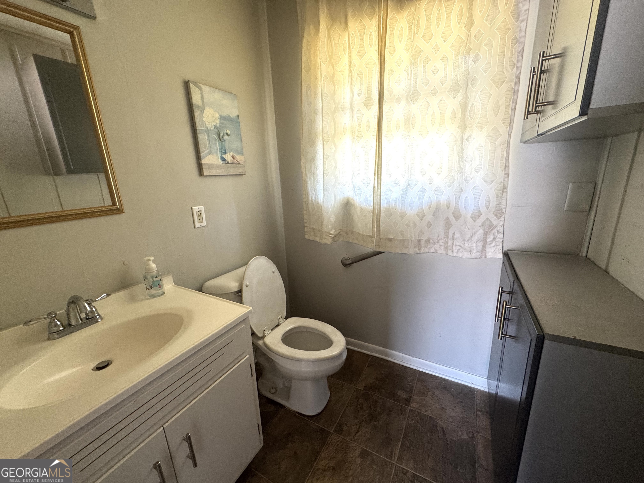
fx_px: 260
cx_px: 322
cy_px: 242
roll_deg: +2.5
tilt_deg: -15.5
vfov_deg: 85.7
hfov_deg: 102.1
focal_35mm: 14
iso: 200
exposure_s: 1/60
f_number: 2.2
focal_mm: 2.22
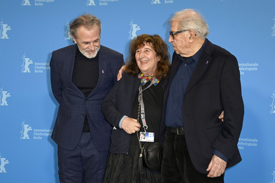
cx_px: 138
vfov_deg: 21.9
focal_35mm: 62
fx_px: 473
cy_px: 92
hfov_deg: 32.4
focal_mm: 62
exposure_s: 1/160
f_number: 5
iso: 800
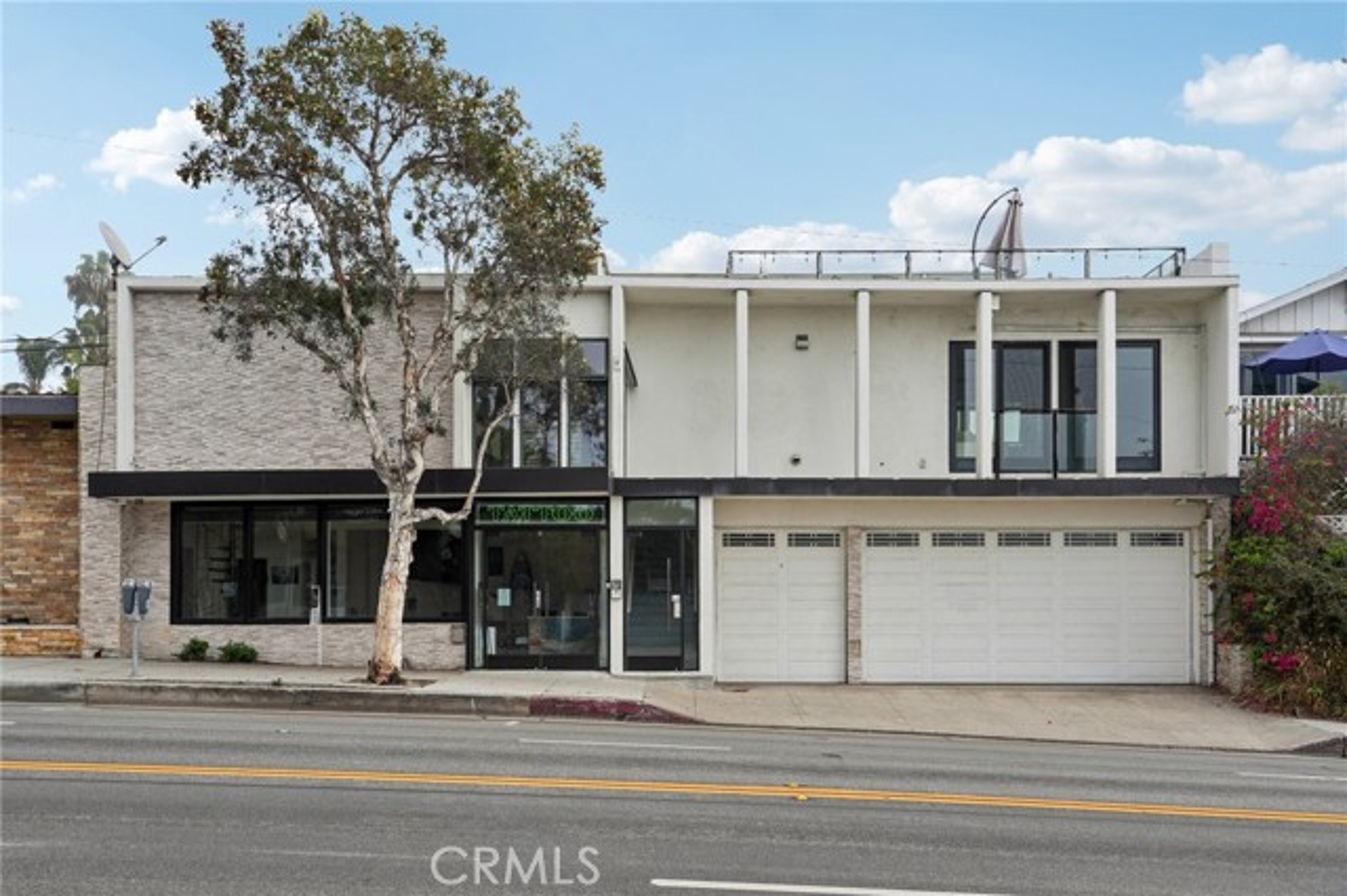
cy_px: 448
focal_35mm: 34
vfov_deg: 38.8
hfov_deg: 55.8
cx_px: 674
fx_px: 1271
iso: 100
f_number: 8
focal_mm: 34
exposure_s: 1/400
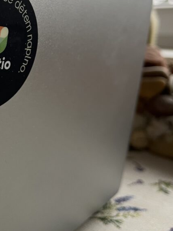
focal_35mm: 47
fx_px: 313
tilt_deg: -2.0
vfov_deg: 38.6
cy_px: 40
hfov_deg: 29.9
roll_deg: -0.9
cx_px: 25
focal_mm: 5.1
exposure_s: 1/59
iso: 125
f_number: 1.6
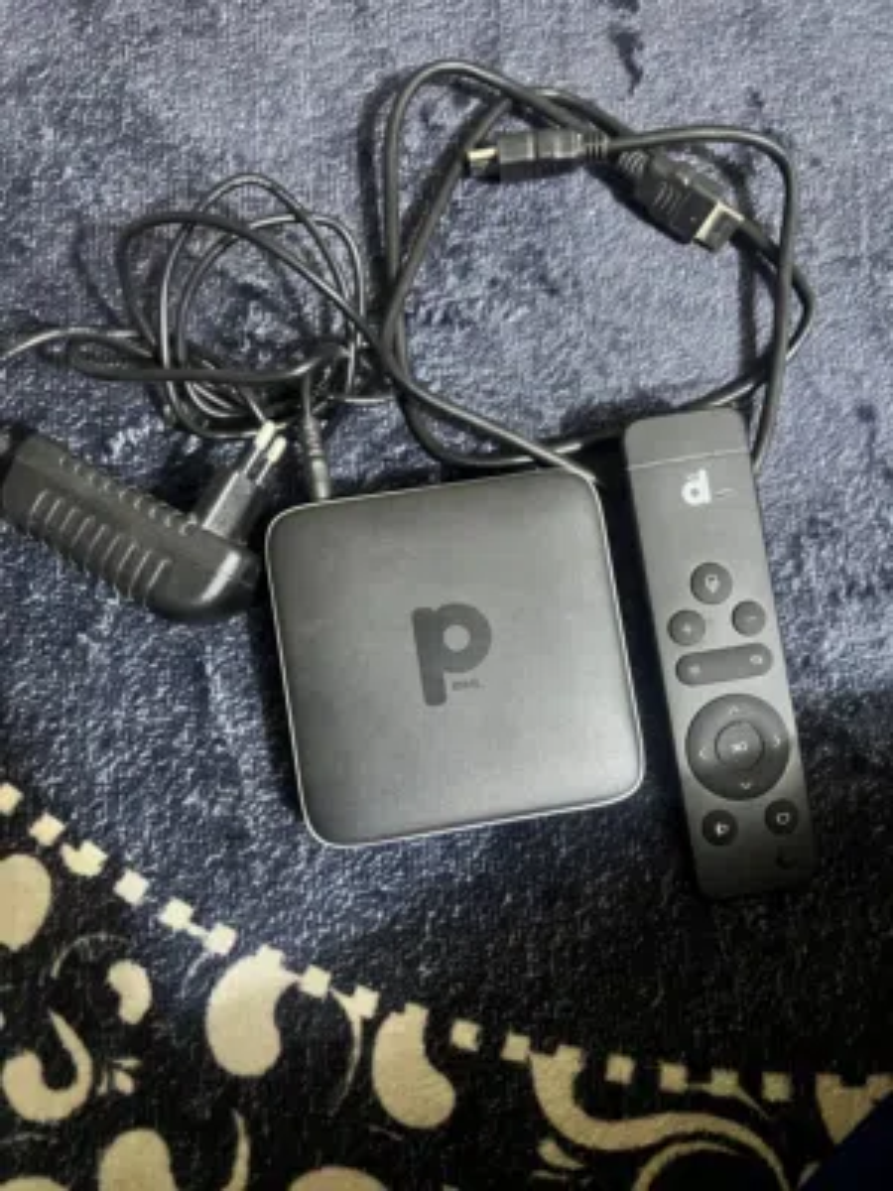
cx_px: 446
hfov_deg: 53.1
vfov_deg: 67.3
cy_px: 596
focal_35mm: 26
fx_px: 894
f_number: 1.5
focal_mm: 5.7
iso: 640
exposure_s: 1/30
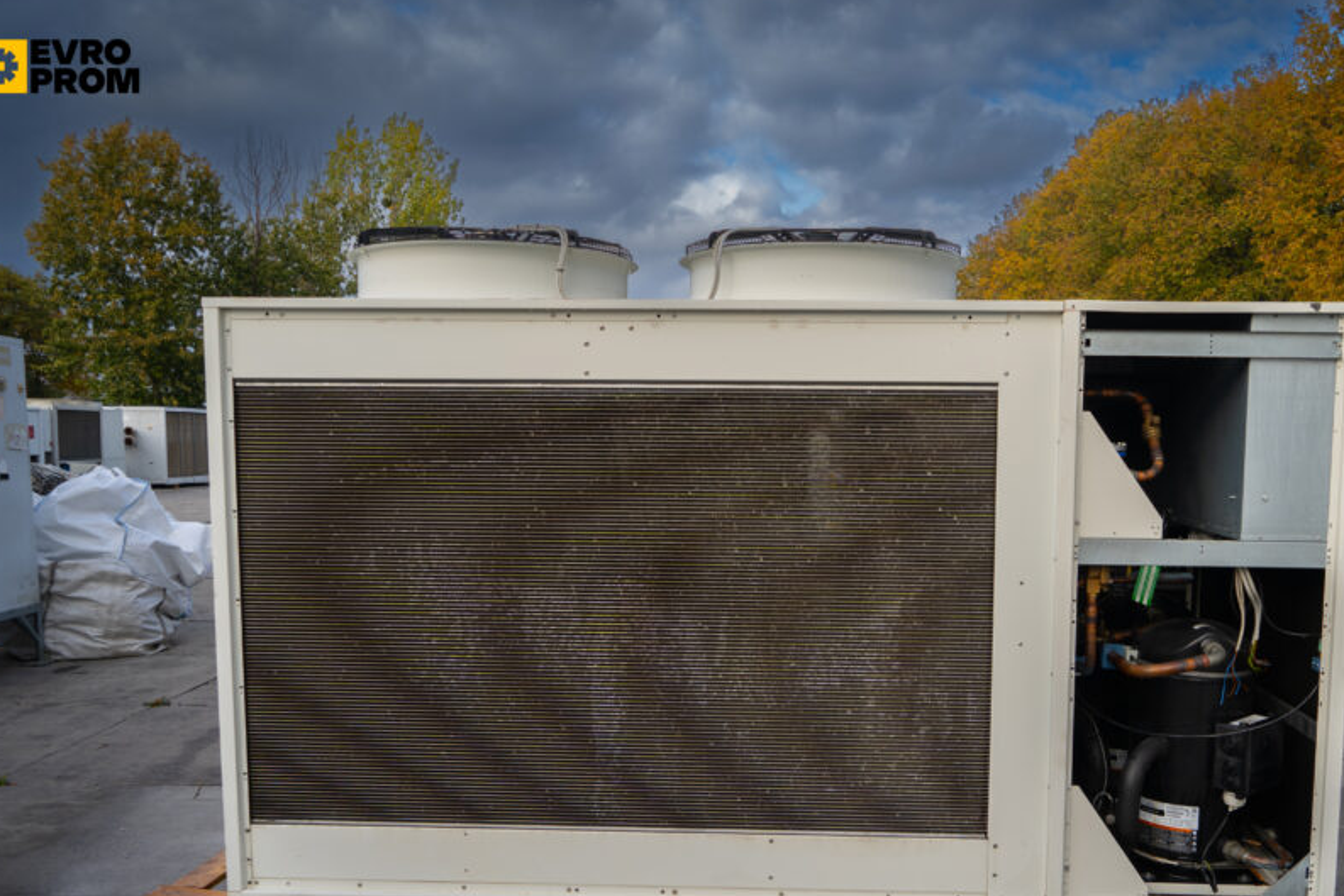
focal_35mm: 31
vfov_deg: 42.1
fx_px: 1157
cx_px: 776
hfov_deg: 60.0
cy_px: 555
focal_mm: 24
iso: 100
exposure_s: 1/125
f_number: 6.3
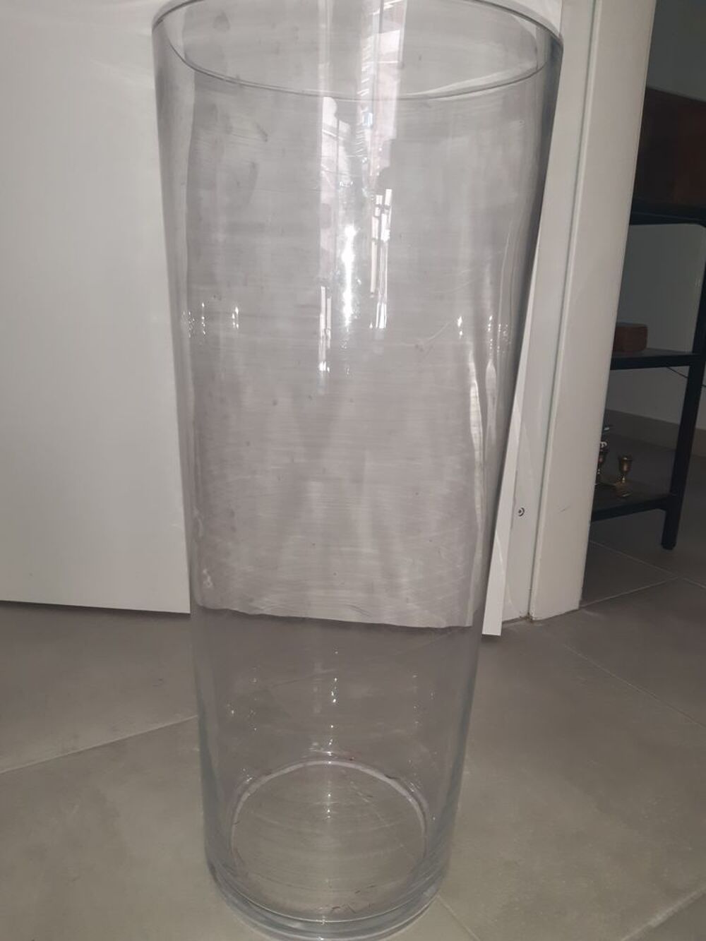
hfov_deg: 53.1
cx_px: 353
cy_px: 470
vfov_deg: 67.3
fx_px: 707
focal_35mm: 26
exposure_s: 1/50
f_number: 1.7
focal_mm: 3.92
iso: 200
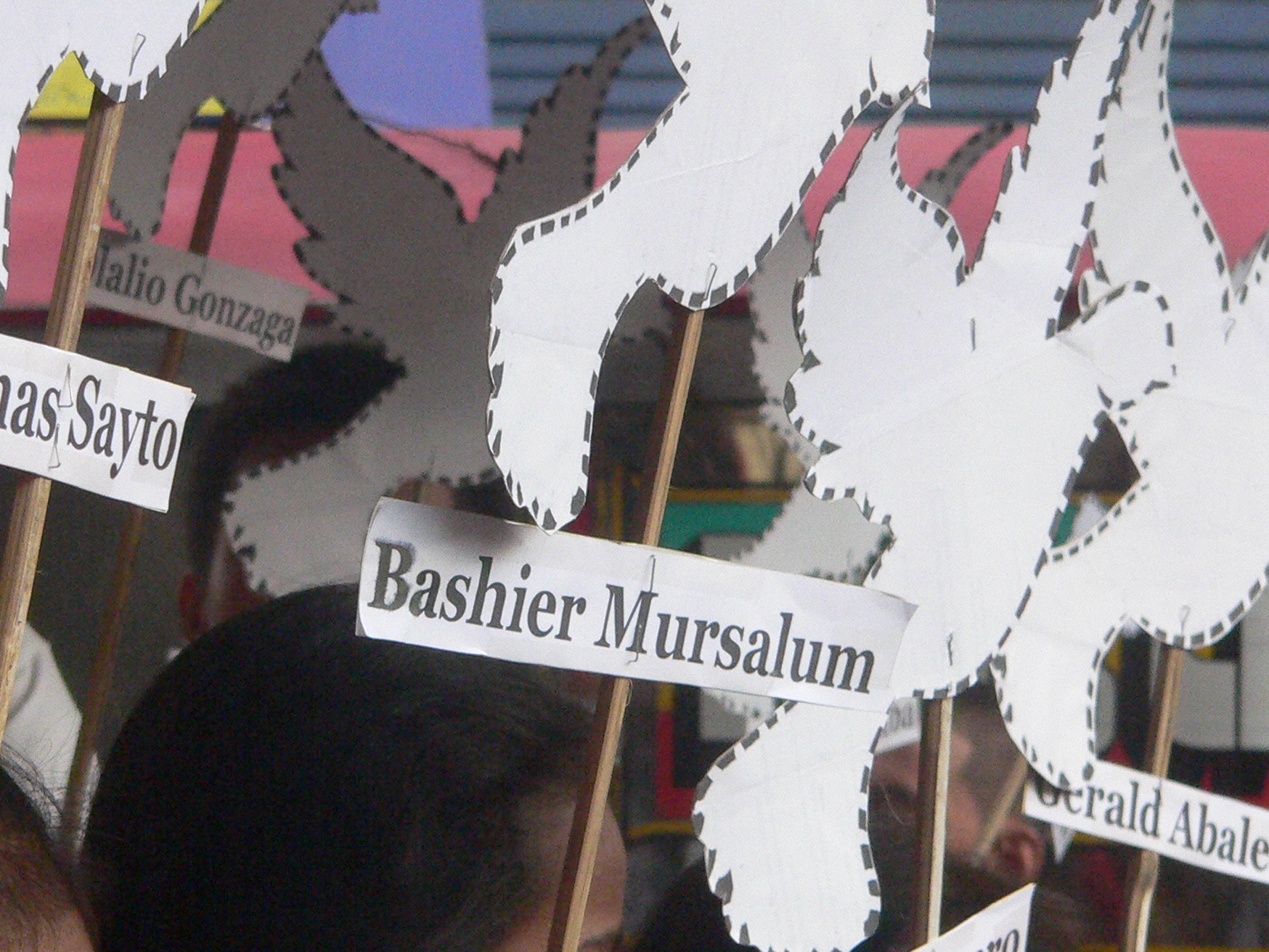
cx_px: 478
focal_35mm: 208
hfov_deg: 9.5
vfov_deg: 7.1
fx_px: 7625
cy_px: 471
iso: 400
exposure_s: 1/500
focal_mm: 23.6
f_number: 5.2
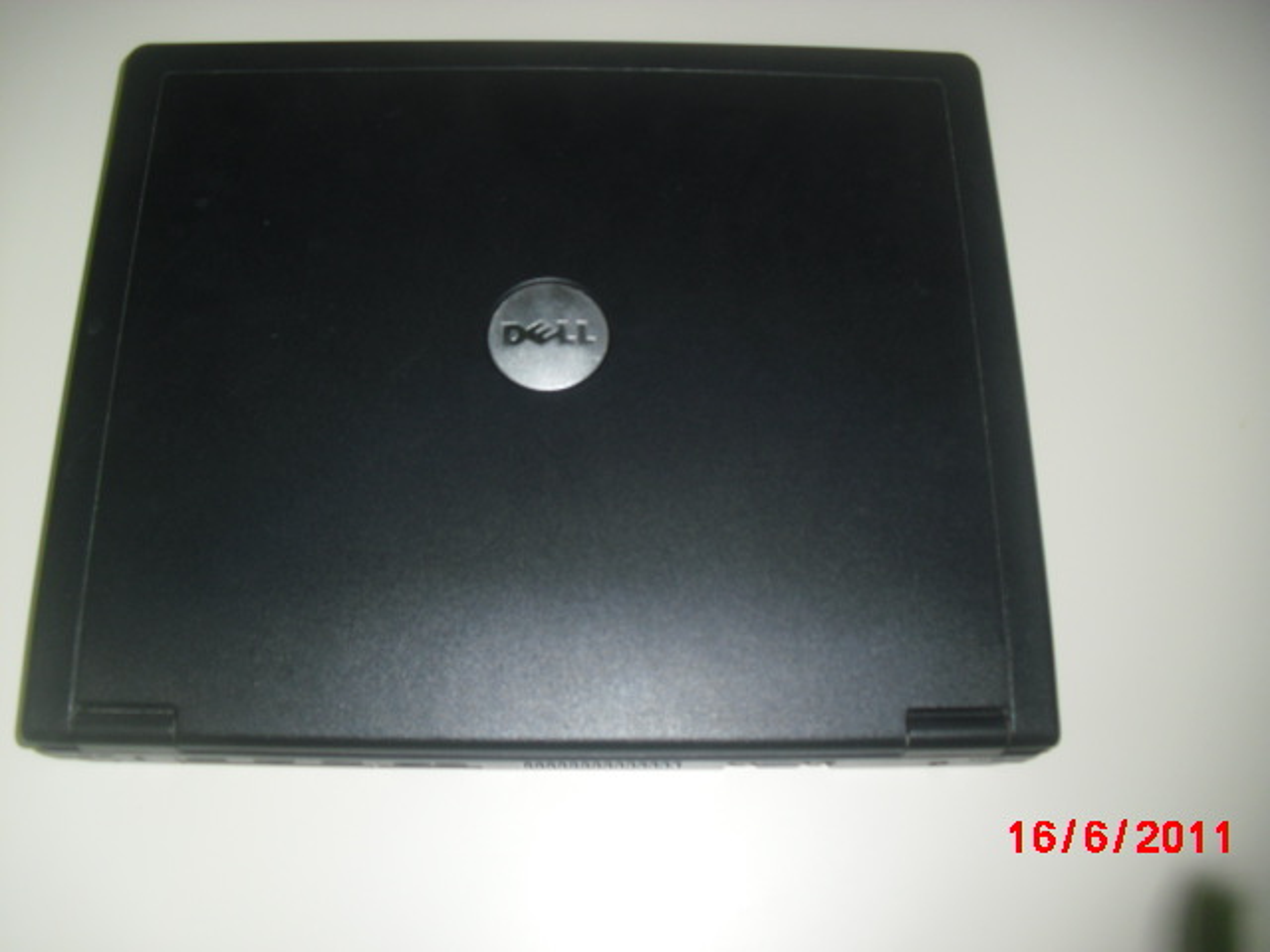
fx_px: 1321
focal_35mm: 36
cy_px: 476
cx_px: 635
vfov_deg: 39.7
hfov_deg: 51.4
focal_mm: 6.3
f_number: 3.1
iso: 100
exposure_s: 1/60
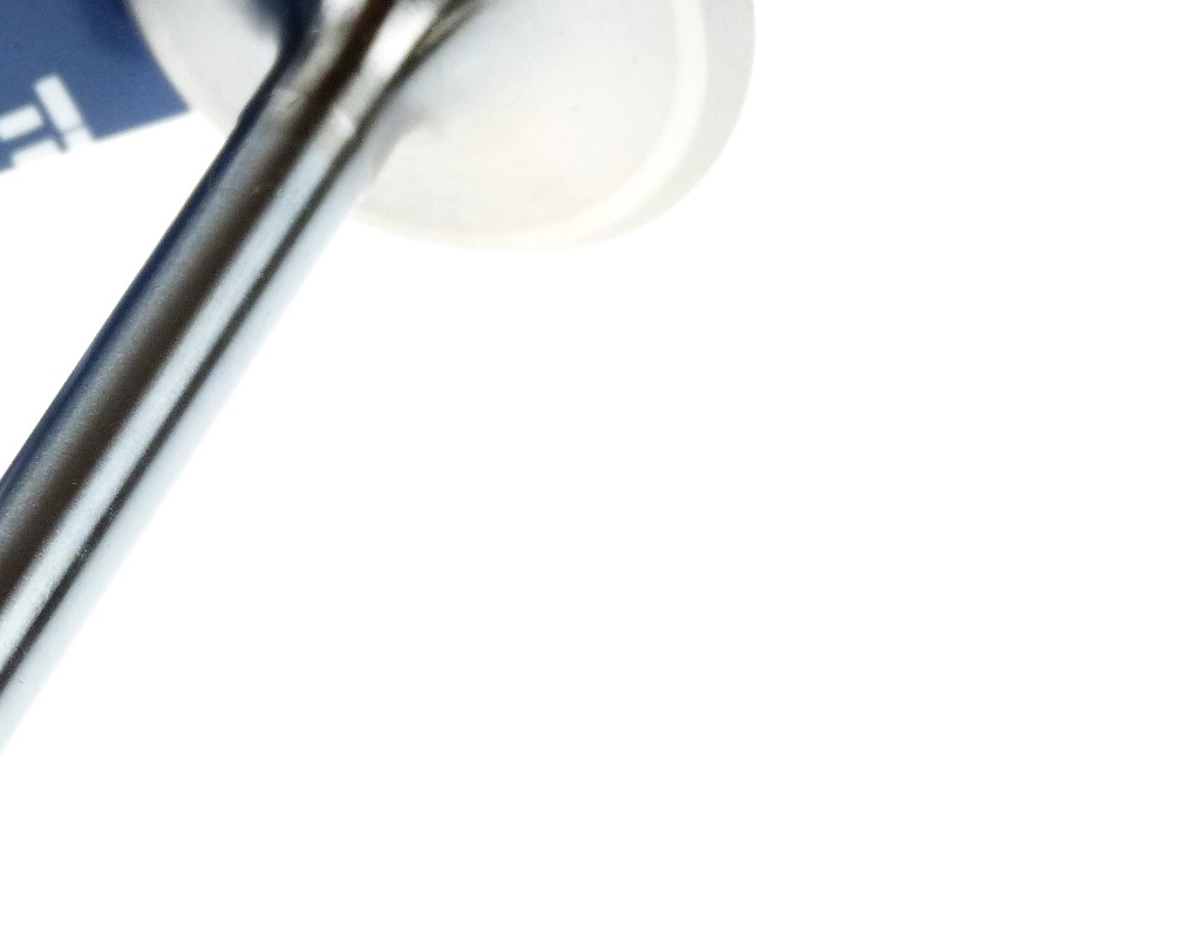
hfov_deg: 9.5
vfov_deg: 7.7
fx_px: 7114
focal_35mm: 202
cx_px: 208
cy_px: 406
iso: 320
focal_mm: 19
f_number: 3.5
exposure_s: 1/250
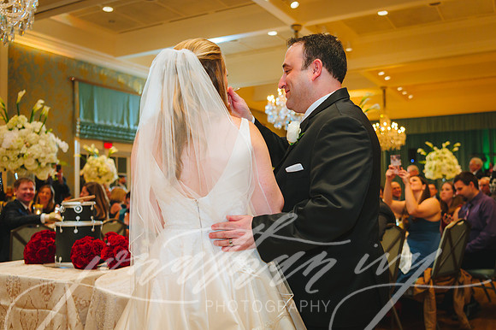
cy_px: 178
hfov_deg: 52.9
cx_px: 276
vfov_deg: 36.7
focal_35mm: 36
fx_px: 497
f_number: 2.8
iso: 1250
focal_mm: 32
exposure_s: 1/60
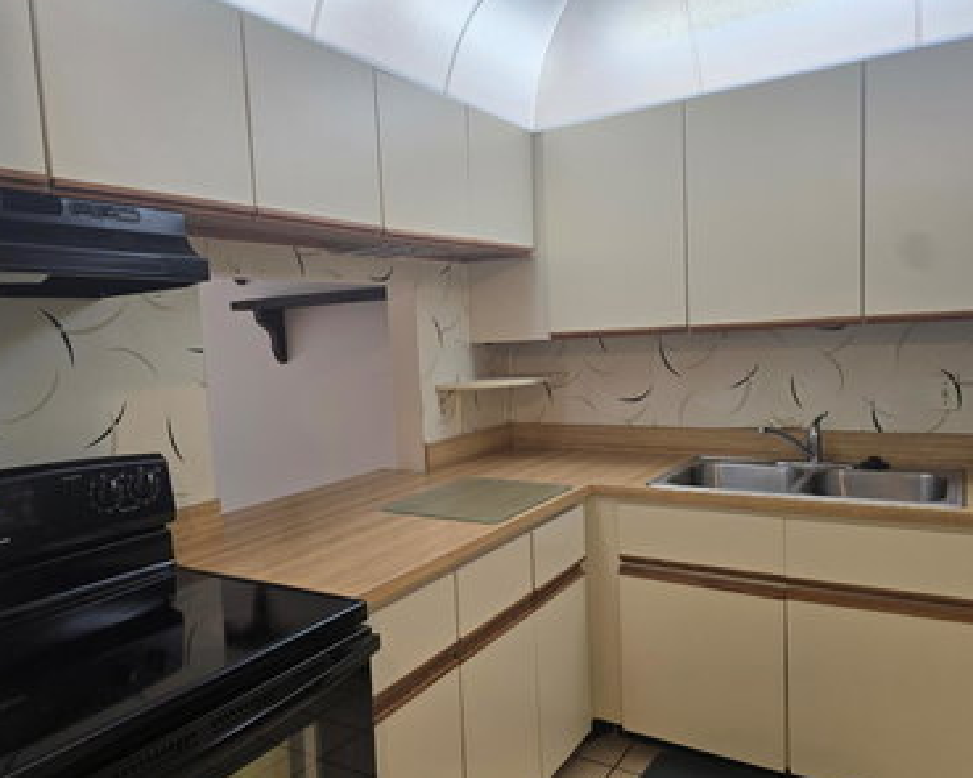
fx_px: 749
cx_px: 450
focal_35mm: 26
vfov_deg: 54.9
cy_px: 411
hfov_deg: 66.0
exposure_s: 1/120
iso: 100
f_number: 1.7
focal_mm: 6.3
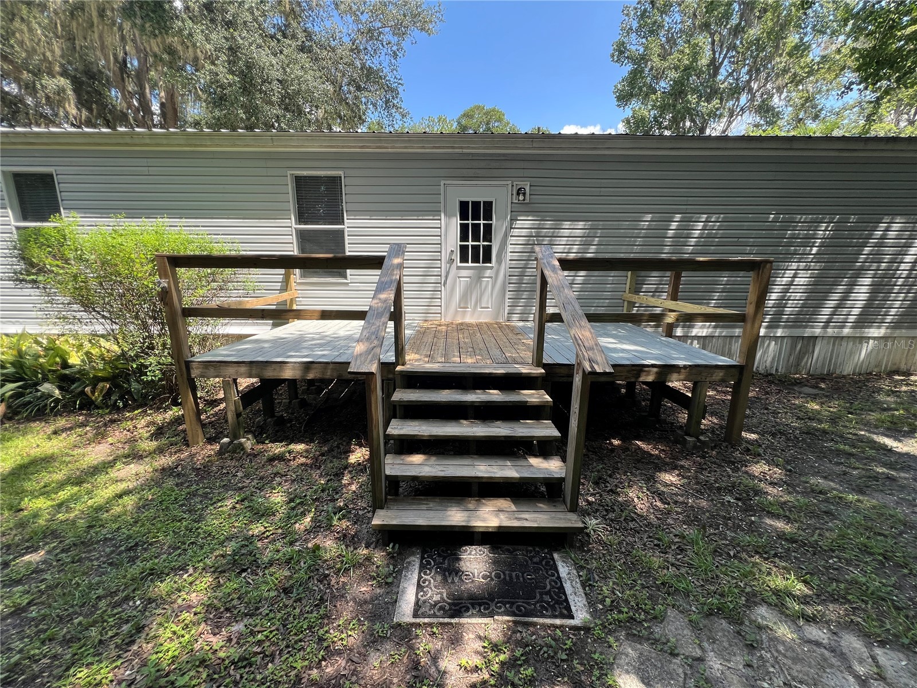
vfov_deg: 89.9
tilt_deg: -13.8
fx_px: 344
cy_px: 344
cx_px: 458
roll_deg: -0.6
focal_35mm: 13
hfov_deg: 106.2
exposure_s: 1/306
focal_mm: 1.57
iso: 32
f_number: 1.8
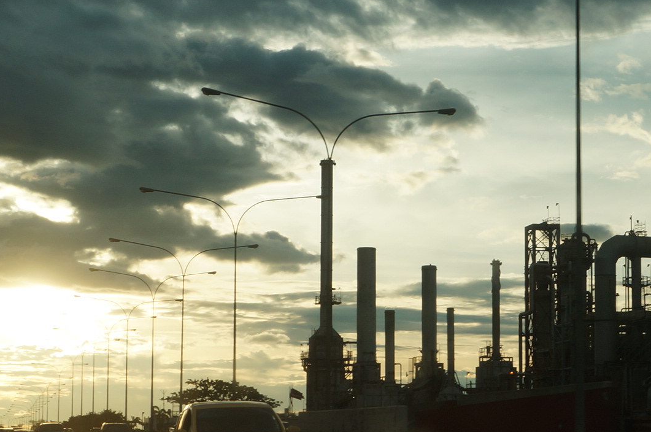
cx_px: 590
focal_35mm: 90
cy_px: 318
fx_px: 1625
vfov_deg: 15.1
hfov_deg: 22.1
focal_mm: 26
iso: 100
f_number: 6.3
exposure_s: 1/125
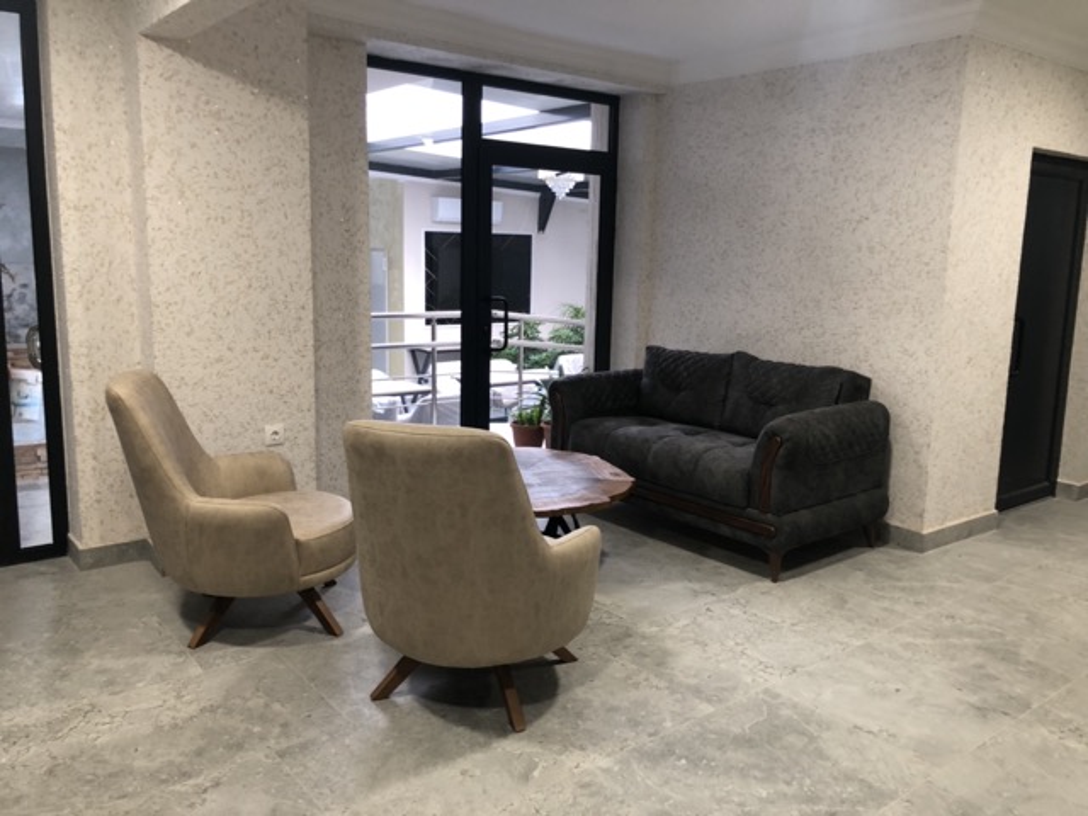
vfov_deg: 49.7
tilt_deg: -9.9
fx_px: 880
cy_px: 408
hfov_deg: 63.4
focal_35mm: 28
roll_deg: -0.8
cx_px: 544
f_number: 1.8
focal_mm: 4
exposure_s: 1/17
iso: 50
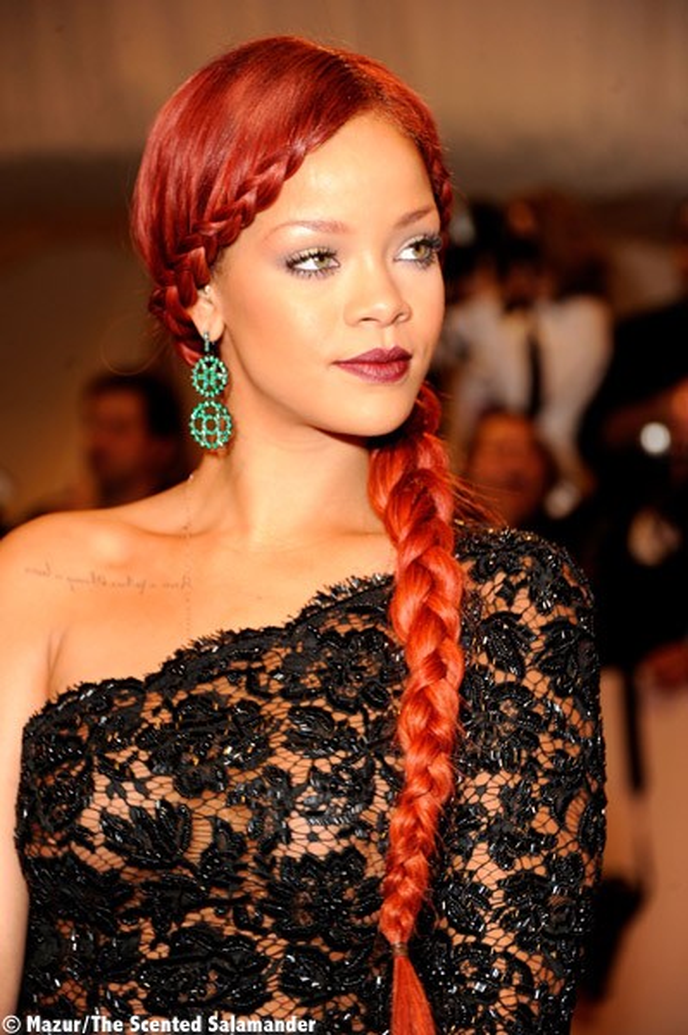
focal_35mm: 125
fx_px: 3589
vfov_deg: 16.4
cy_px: 518
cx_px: 344
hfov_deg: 10.9
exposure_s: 1/60
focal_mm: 125
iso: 640
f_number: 5.6
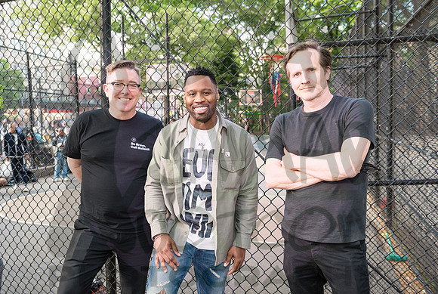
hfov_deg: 57.1
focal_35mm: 33
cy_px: 150
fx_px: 402
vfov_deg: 40.1
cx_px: 205
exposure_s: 1/125
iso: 800
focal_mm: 31
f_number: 3.2
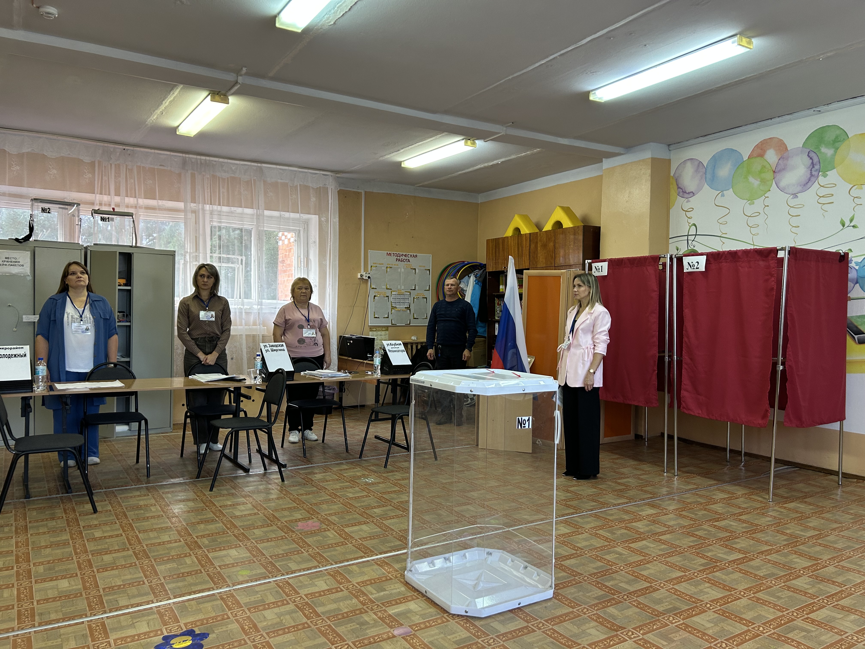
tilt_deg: -1.6
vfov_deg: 53.1
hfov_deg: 67.3
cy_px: 324
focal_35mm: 26
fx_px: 650
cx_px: 432
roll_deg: -1.1
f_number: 1.5
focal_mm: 5.7
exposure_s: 1/100
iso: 100
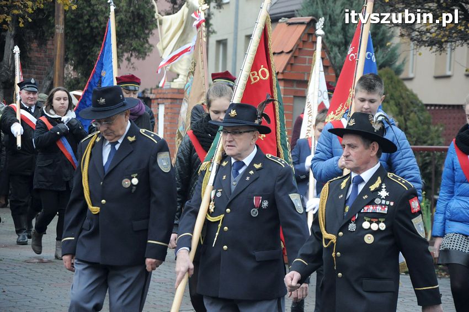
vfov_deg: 8.7
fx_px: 2050
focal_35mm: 158
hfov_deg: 13.1
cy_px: 156
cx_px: 234
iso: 1600
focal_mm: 105
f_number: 5.6
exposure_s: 1/400
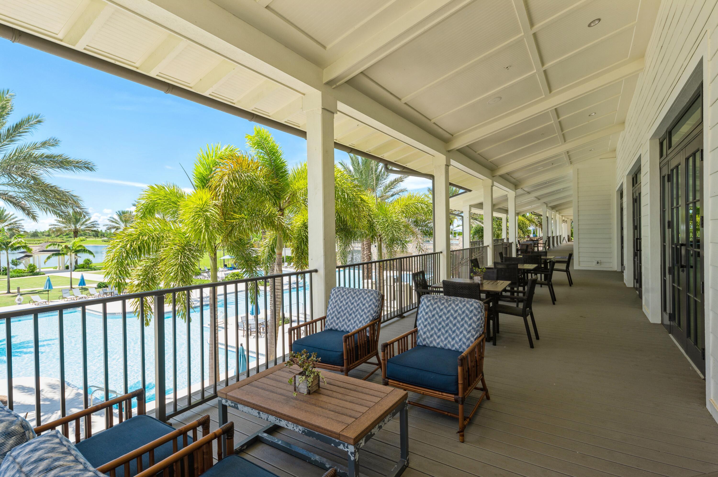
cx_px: 359
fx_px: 339
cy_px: 238
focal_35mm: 17
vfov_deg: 70.4
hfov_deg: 93.3
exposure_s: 1/125
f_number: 8
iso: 100
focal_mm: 17
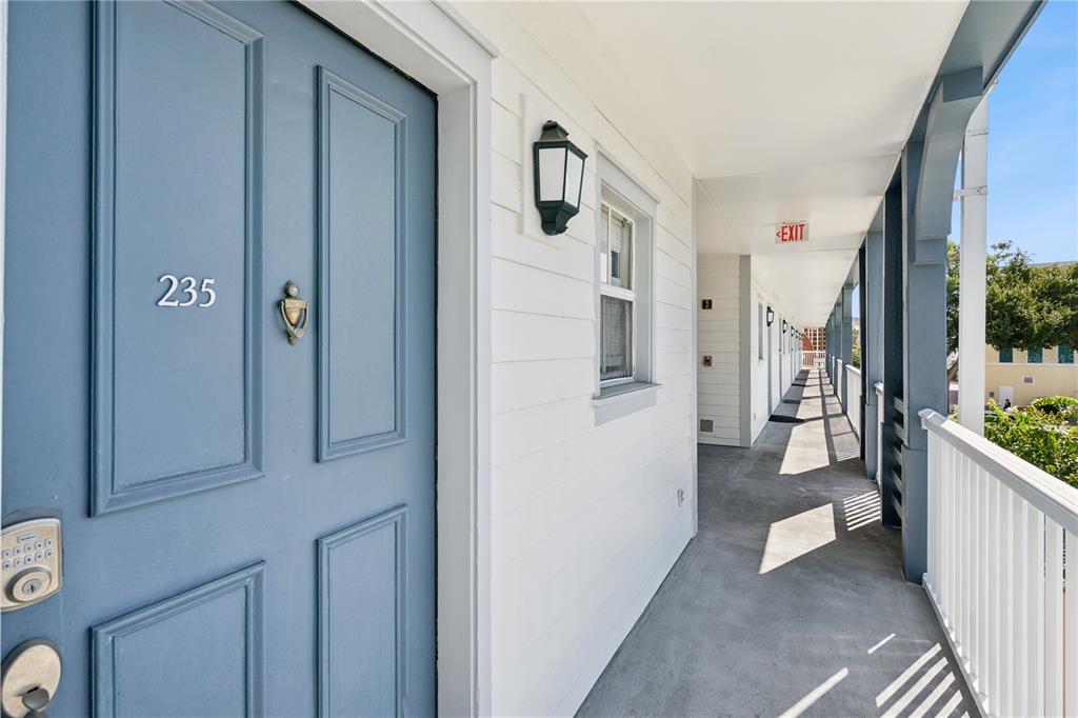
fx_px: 479
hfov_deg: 96.8
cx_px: 539
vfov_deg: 73.7
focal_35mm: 16
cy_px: 359
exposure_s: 1/320
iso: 400
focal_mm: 16
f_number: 9
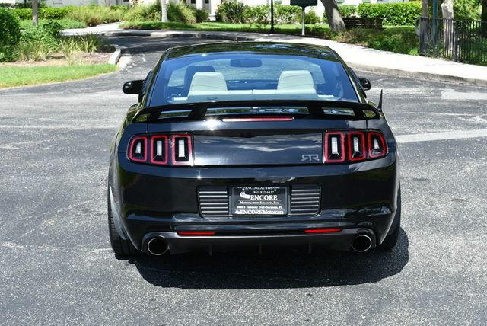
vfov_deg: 19.0
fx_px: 975
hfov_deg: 28.0
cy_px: 163
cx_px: 244
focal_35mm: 72
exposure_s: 1/250
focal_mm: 36
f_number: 8
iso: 200
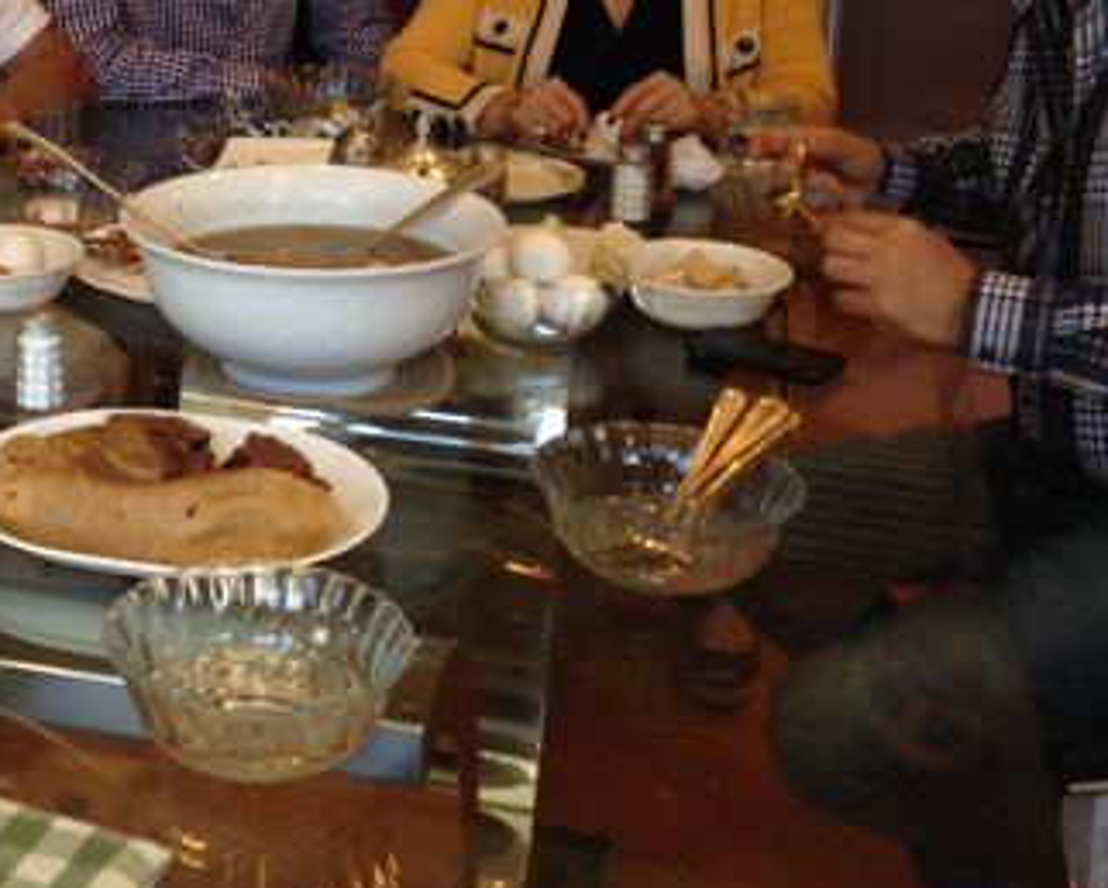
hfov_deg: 28.8
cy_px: 165
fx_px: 2100
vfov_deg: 23.5
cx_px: 182
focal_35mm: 64
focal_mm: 4.12
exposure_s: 1/50
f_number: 2.4
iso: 50
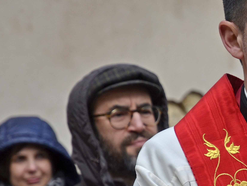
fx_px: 2622
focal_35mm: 367
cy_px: 132
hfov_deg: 5.4
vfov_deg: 4.0
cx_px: 353
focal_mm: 85
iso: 200
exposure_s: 1/500
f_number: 5.6
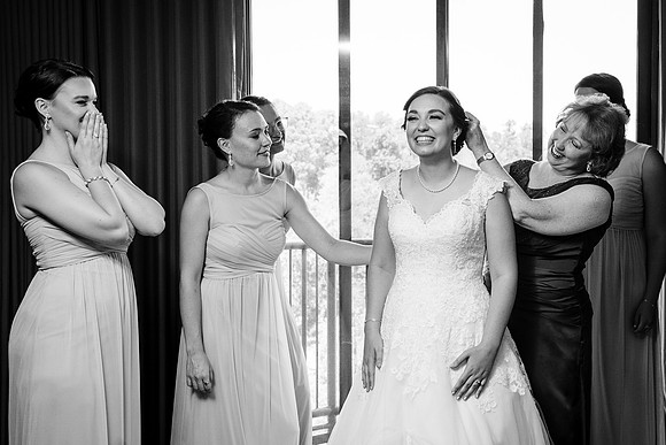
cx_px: 458
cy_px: 225
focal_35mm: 54
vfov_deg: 25.2
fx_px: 994
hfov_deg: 36.6
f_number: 5.6
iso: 1000
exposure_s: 1/200
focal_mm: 38
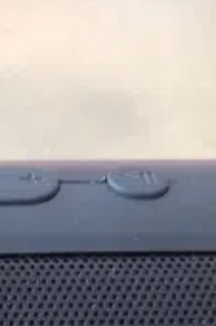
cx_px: -57
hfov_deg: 13.5
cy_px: 408
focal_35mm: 98
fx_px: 884
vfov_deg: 19.4
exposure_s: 1/25
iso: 294
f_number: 1.8
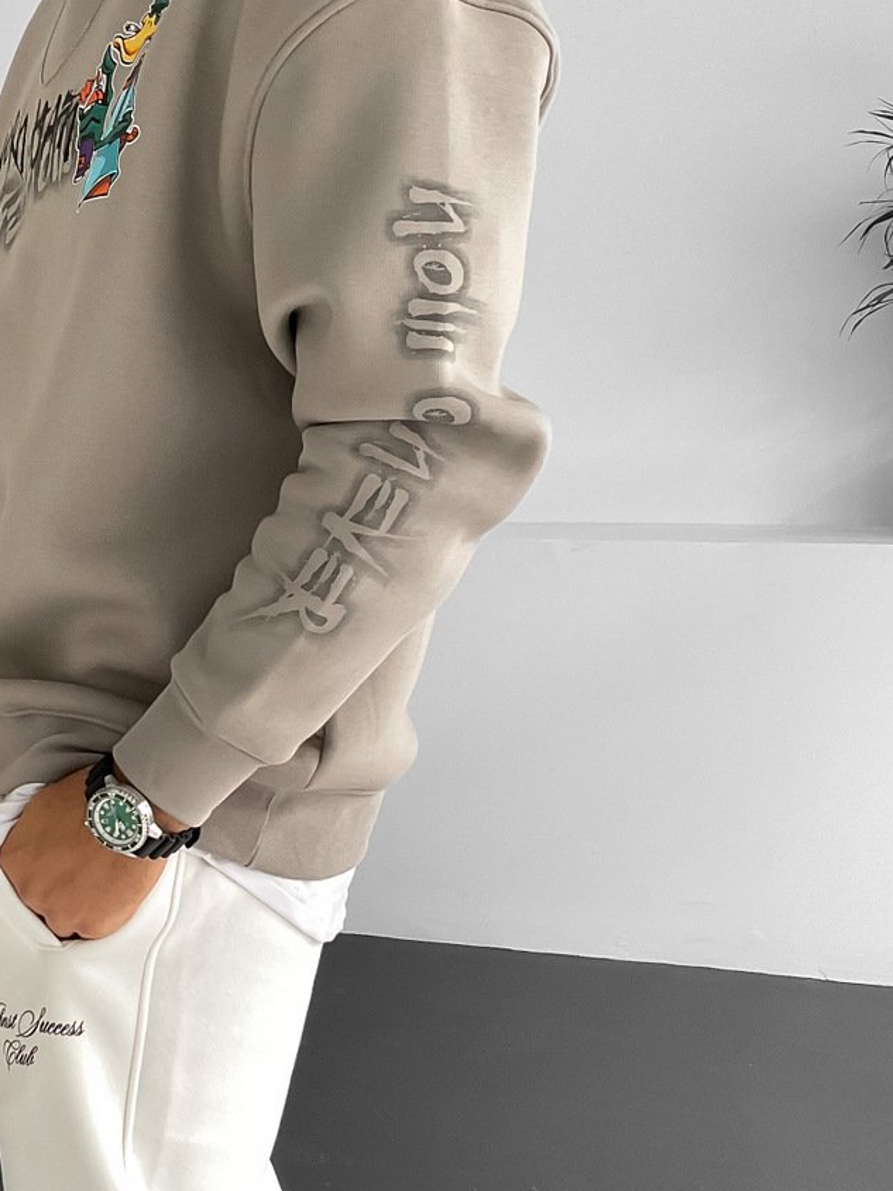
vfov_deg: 34.7
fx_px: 1892
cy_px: 761
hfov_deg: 26.0
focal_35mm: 55
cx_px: 162
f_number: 1.8
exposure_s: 1/120
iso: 64
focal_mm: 3
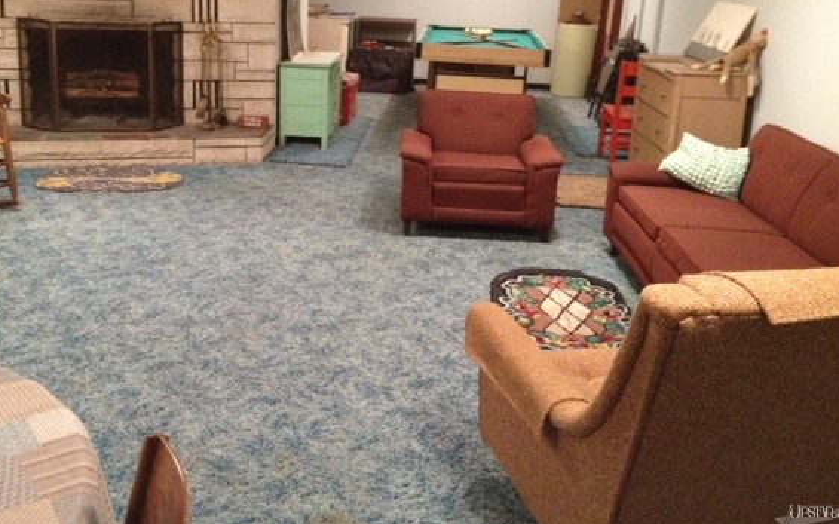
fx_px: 960
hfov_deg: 47.1
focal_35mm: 42
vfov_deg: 30.4
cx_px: 370
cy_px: 186
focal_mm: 4.28
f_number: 2.4
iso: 640
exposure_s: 1/15
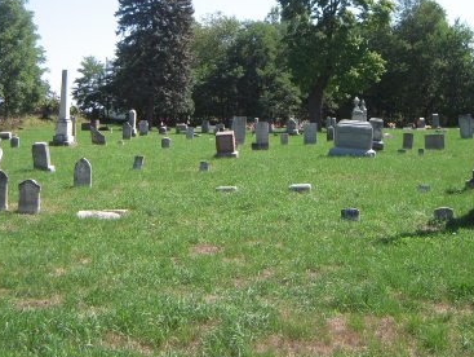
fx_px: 740
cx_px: 195
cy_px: 76
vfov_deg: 26.6
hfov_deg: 35.4
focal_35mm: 54
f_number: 2.8
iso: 100
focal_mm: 5.6
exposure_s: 1/640
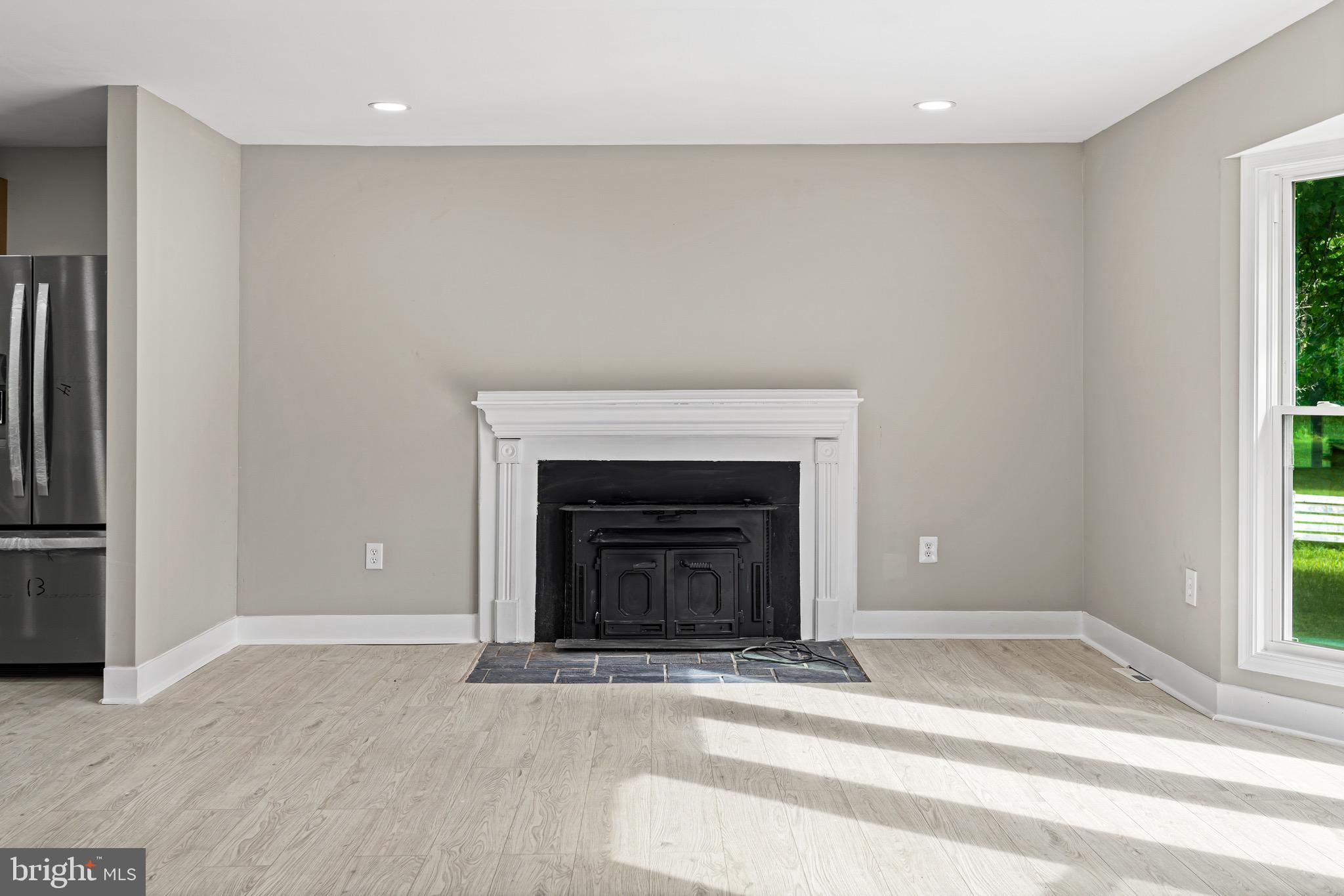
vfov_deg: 37.8
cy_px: 448
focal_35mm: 35
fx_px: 1306
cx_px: 672
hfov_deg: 54.4
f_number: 8
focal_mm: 35
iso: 320
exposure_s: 1/8
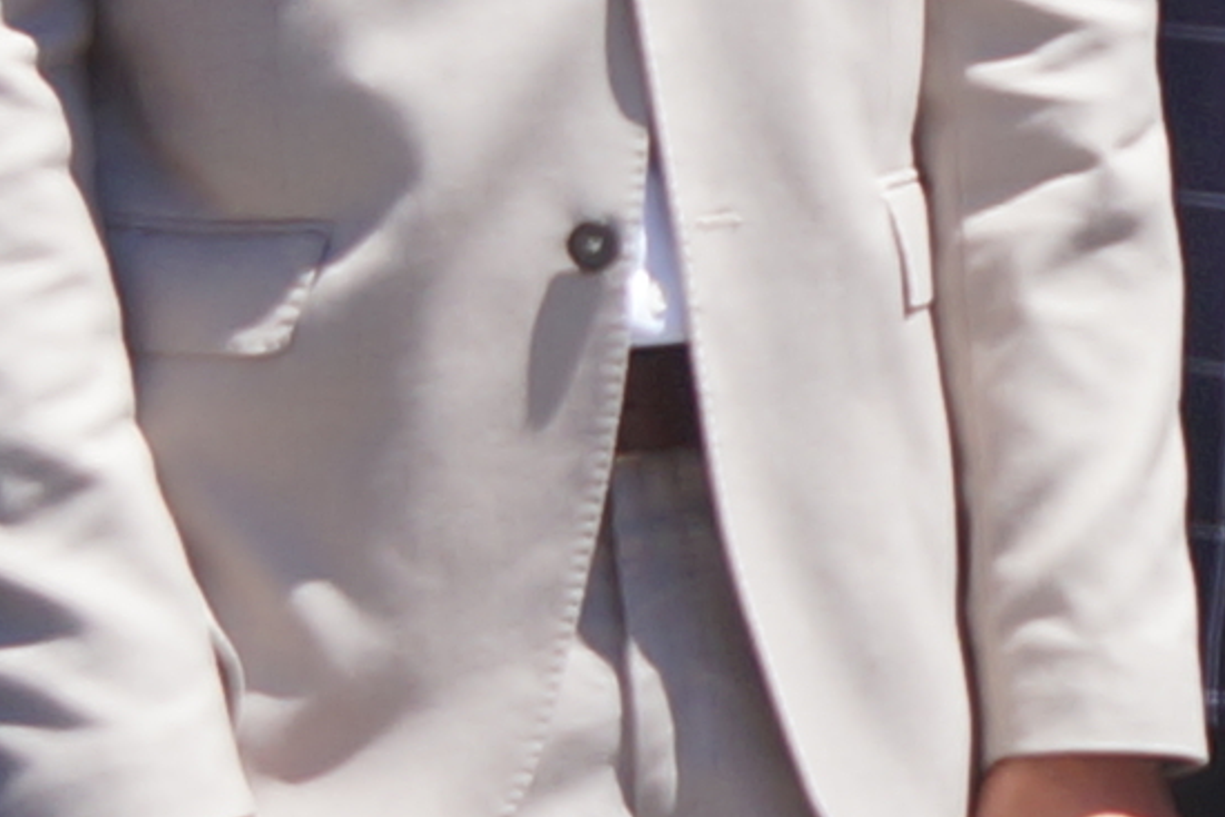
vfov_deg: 5.8
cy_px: -314
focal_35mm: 236
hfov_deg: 8.4
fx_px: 8032
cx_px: 2216
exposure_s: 1/250
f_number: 5
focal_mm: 22
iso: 100
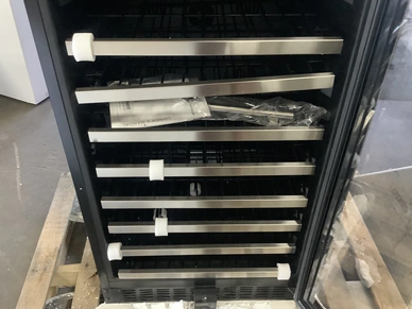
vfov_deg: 44.2
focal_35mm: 32
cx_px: 203
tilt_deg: -38.9
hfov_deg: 56.8
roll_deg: -1.0
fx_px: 381
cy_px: 155
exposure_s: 1/30
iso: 400
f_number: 2.4
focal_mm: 3.3
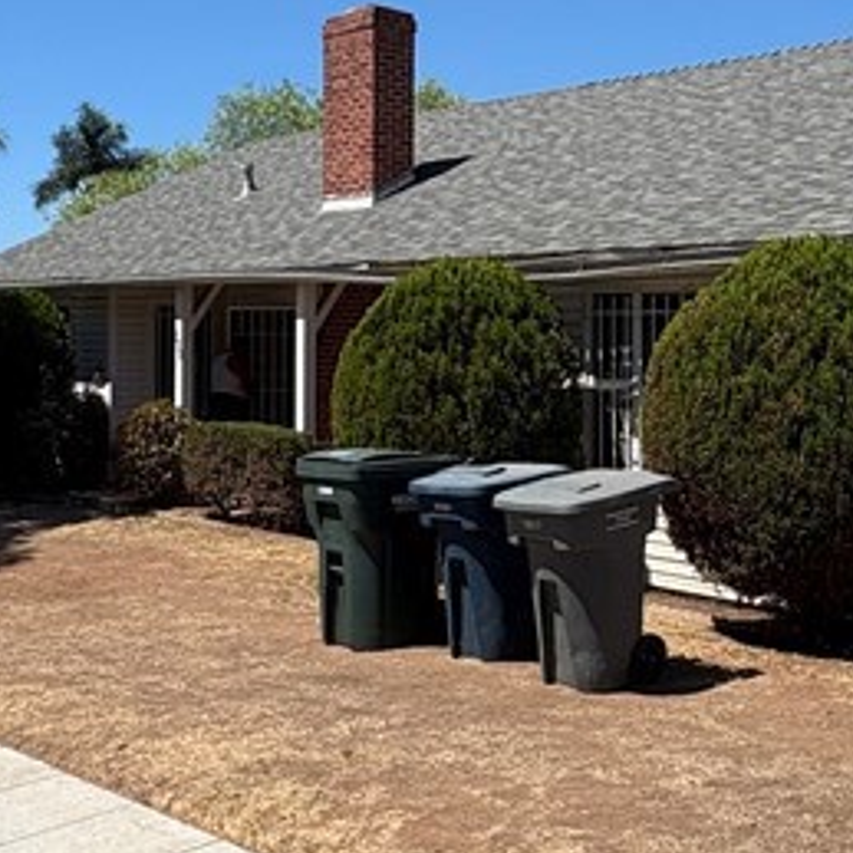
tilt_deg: +1.1
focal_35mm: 49
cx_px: 698
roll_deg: +0.1
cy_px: 303
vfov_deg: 34.4
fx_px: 1366
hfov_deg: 33.5
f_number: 2.2
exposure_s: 1/1789
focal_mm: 2.22
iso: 50
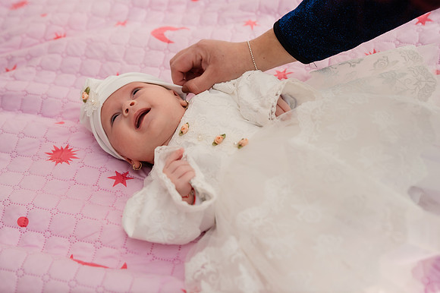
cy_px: 113
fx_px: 689
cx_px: 170
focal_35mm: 56
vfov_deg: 23.9
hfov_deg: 35.3
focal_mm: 46
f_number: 3.2
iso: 250
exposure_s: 1/250
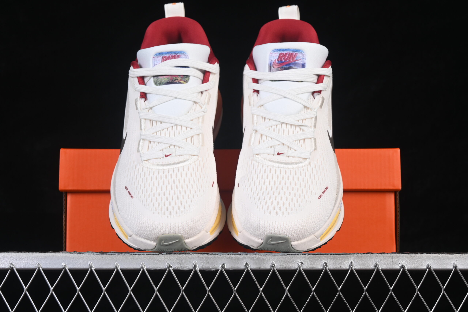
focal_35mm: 75
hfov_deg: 27.0
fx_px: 975
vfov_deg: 18.2
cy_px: 156
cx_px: 234
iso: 160
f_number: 8
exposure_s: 1/80
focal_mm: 50
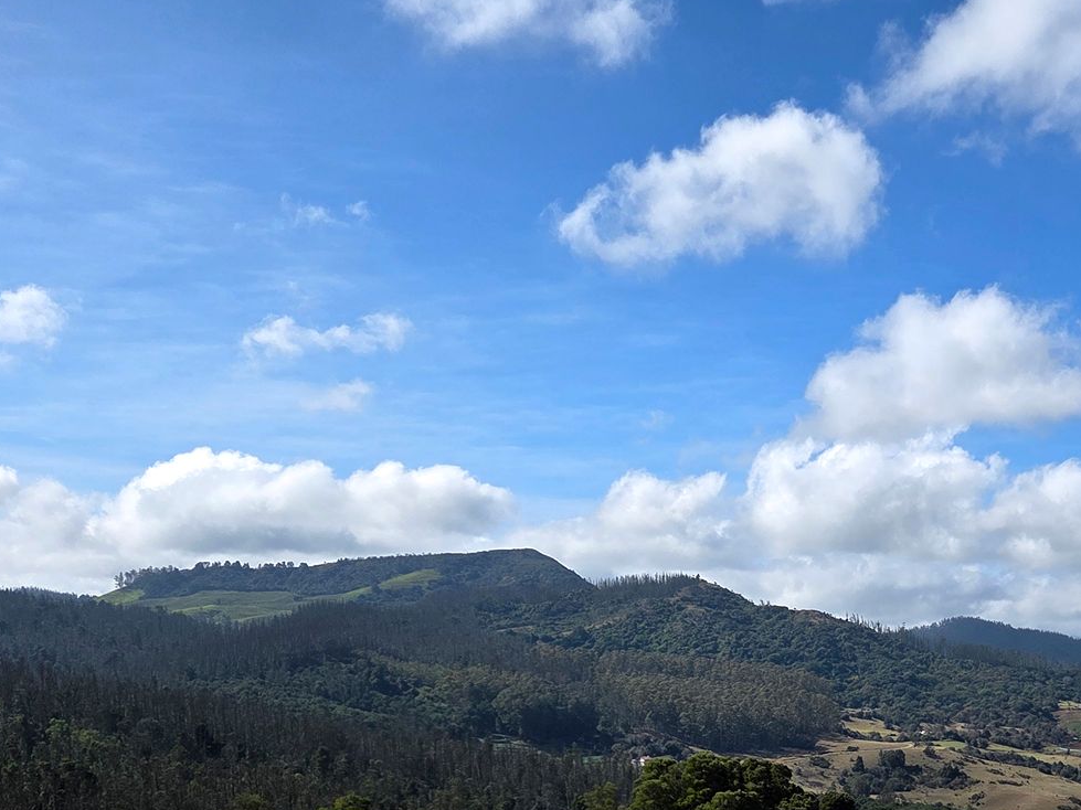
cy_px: 819
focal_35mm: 47
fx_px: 1468
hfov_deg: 38.9
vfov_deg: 28.8
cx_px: 867
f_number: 1.8
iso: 80
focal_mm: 5.4
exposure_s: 1/7328
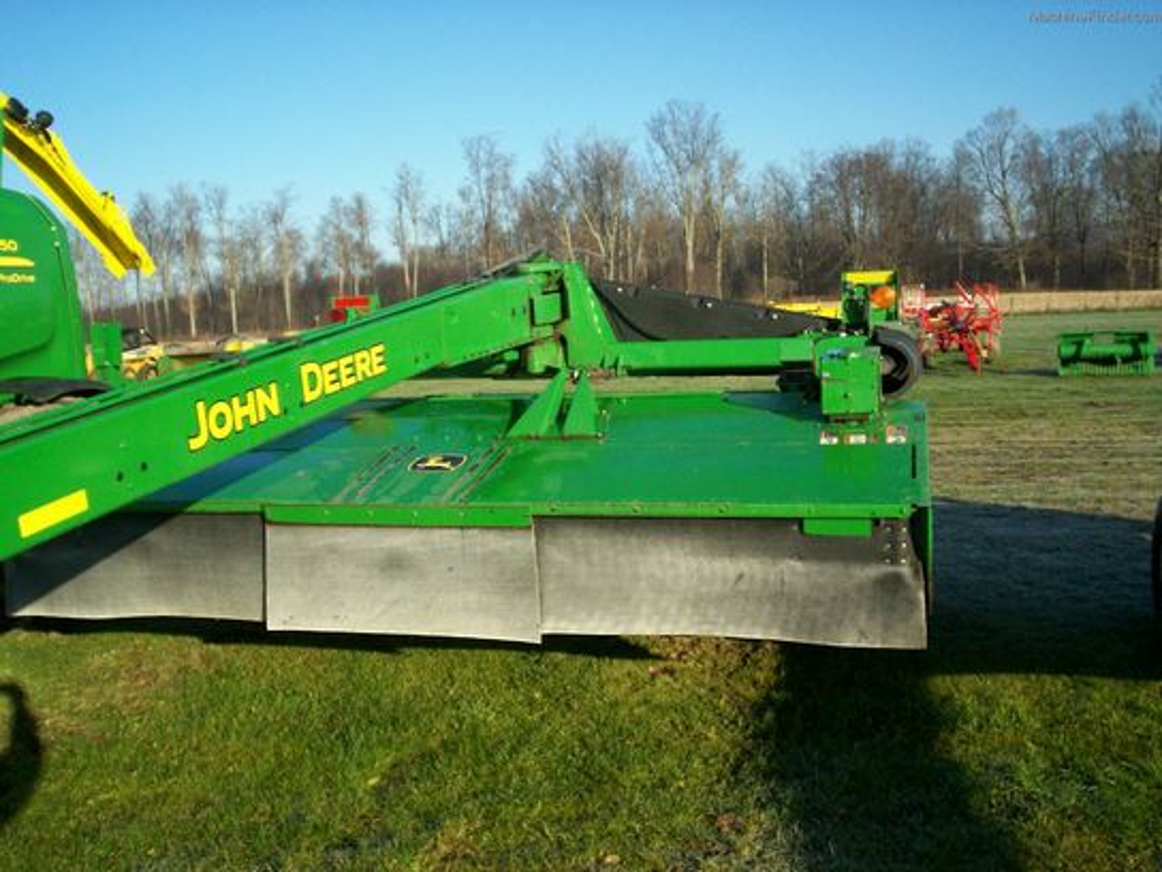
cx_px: 581
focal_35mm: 36
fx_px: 1208
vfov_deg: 39.7
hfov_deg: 51.4
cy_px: 436
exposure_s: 1/424
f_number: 4.5
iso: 100
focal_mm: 5.9
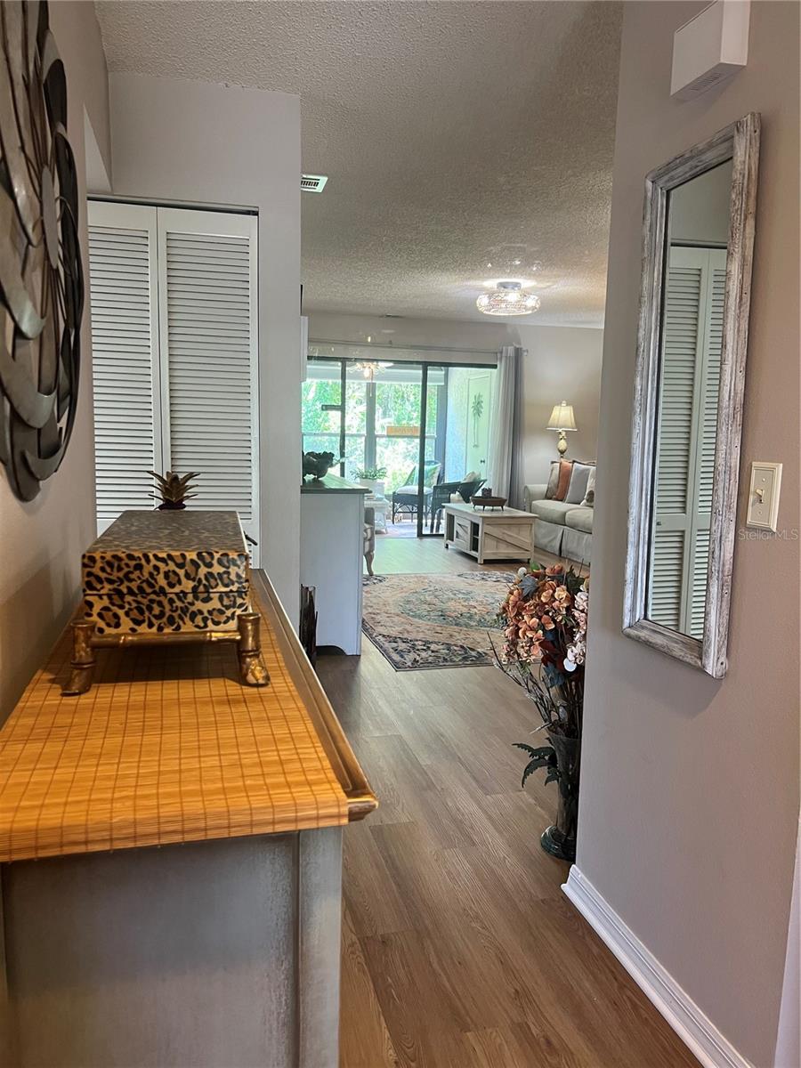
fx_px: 802
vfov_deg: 67.3
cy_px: 534
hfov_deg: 53.1
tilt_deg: -8.0
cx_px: 400
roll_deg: -1.6
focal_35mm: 26
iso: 160
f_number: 1.5
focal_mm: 5.7
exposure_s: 1/60
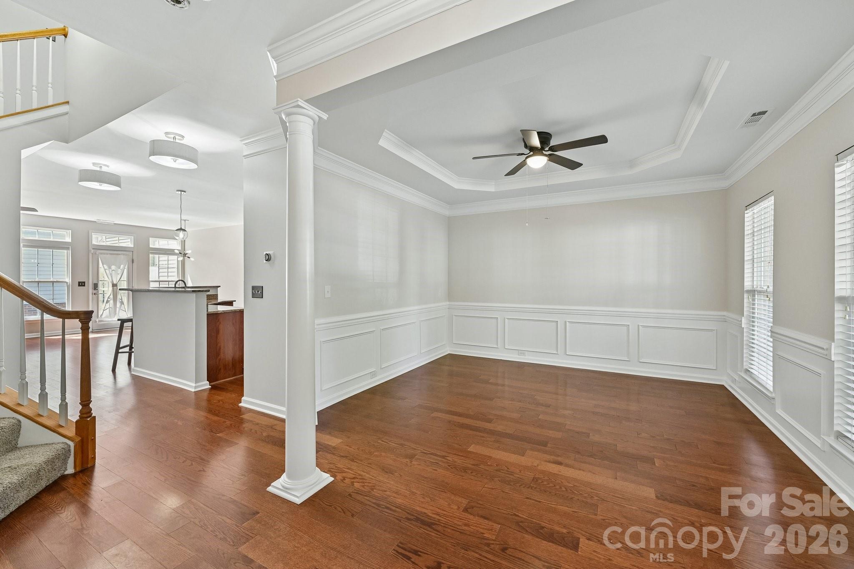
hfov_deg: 104.3
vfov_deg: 81.2
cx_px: 427
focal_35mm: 14
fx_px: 332
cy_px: 284
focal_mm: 14
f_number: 8
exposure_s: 1/8
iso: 400
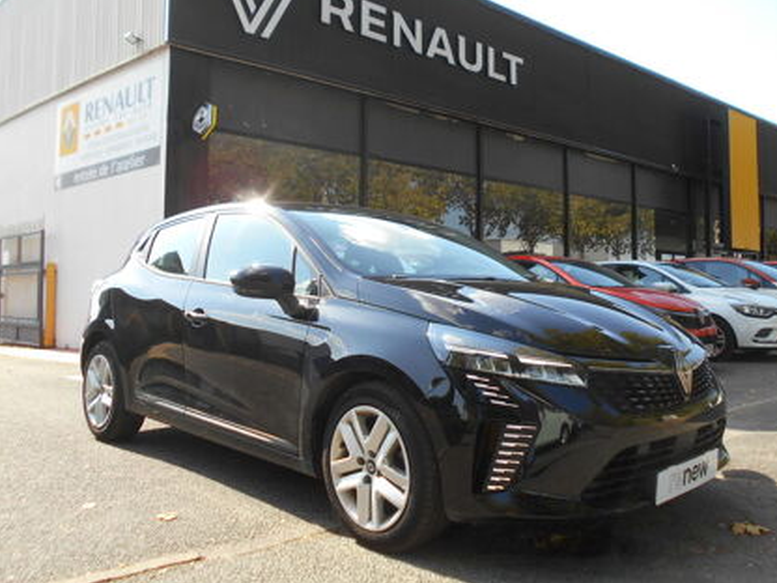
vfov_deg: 46.7
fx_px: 673
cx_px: 446
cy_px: 262
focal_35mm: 30
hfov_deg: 59.7
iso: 80
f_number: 3.2
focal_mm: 4.6
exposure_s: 1/250
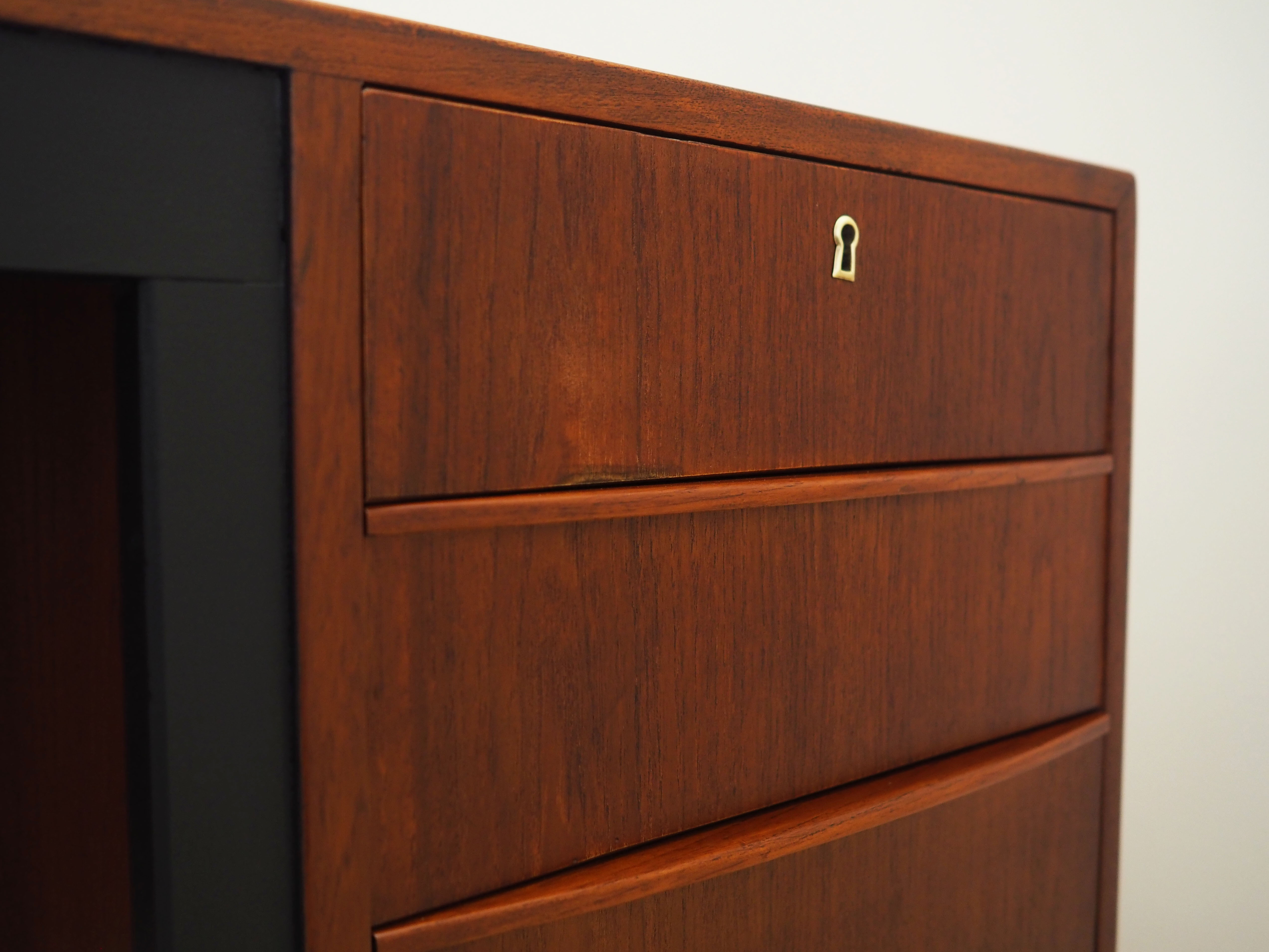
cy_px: 476
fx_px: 1247
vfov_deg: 41.8
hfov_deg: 54.0
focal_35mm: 34
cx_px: 634
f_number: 2.2
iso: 800
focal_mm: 17
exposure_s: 1/80
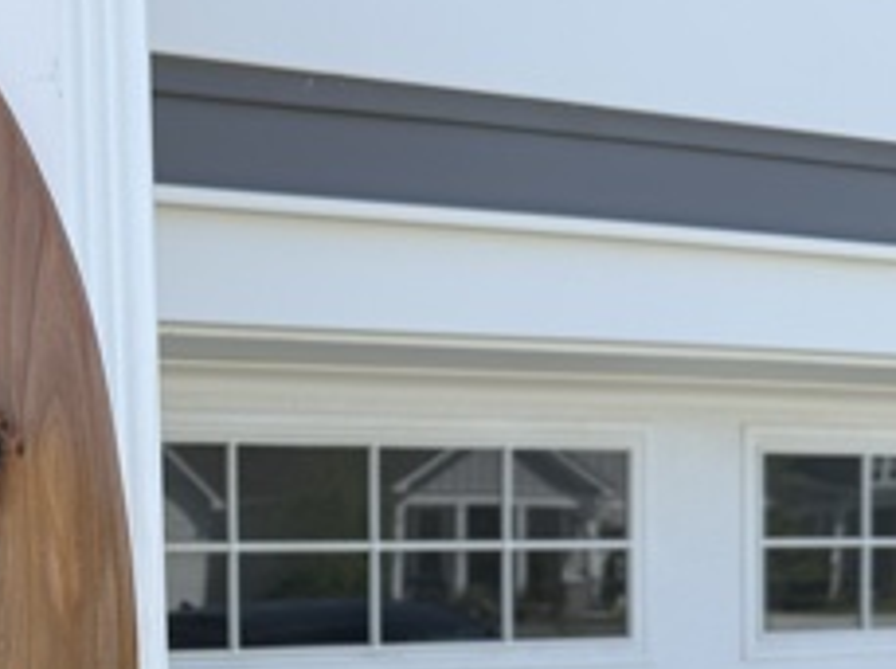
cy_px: 665
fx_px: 1628
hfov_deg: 29.4
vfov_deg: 22.4
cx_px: 78
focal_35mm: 63
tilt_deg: -0.2
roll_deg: +1.9
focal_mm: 6.76
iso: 80
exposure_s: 1/1901
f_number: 1.78
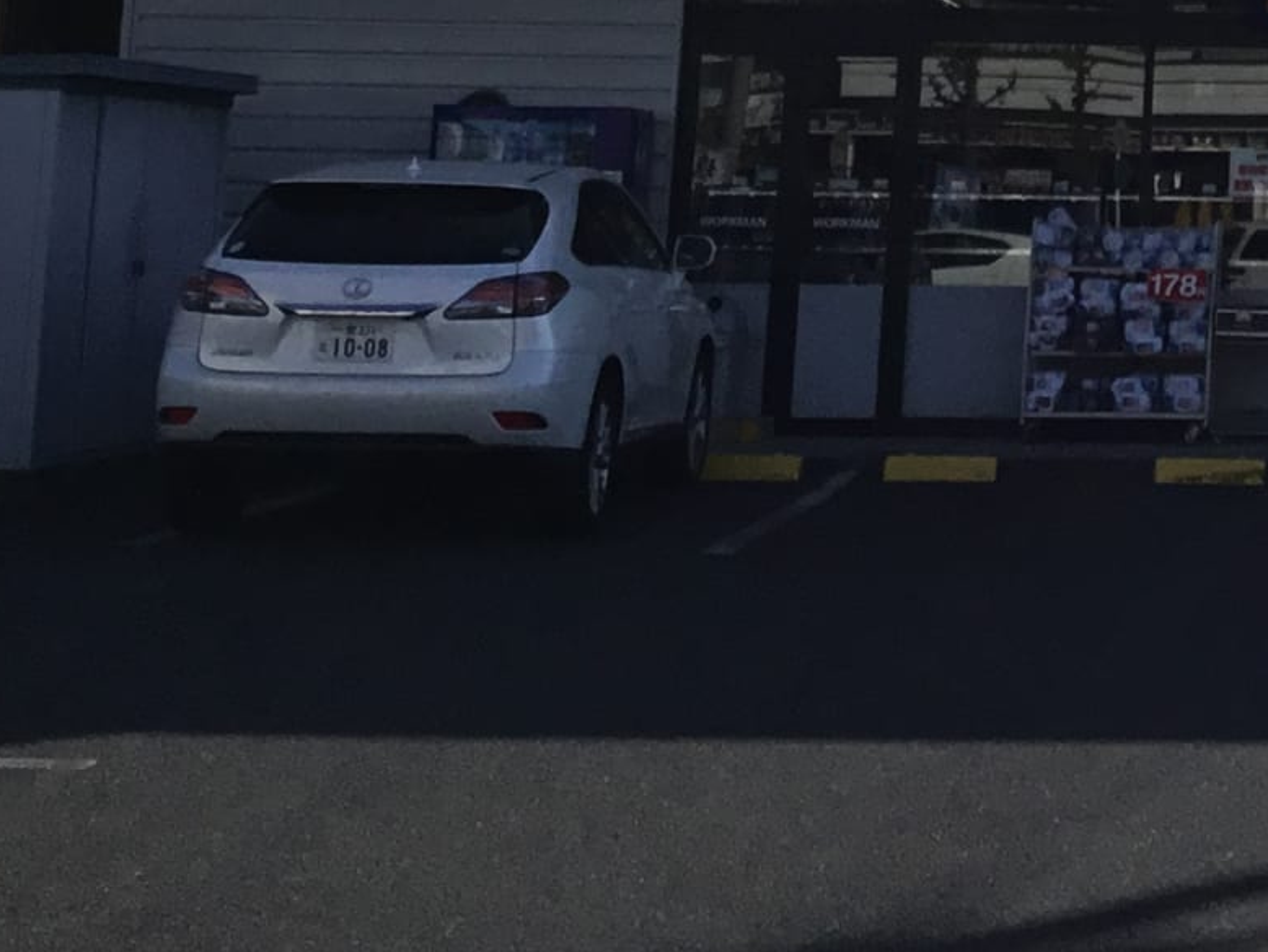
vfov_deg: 13.7
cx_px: 1596
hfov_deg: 18.1
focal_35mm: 102
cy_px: -417
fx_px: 3737
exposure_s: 1/2469
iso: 25
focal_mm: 3.3
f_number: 2.4
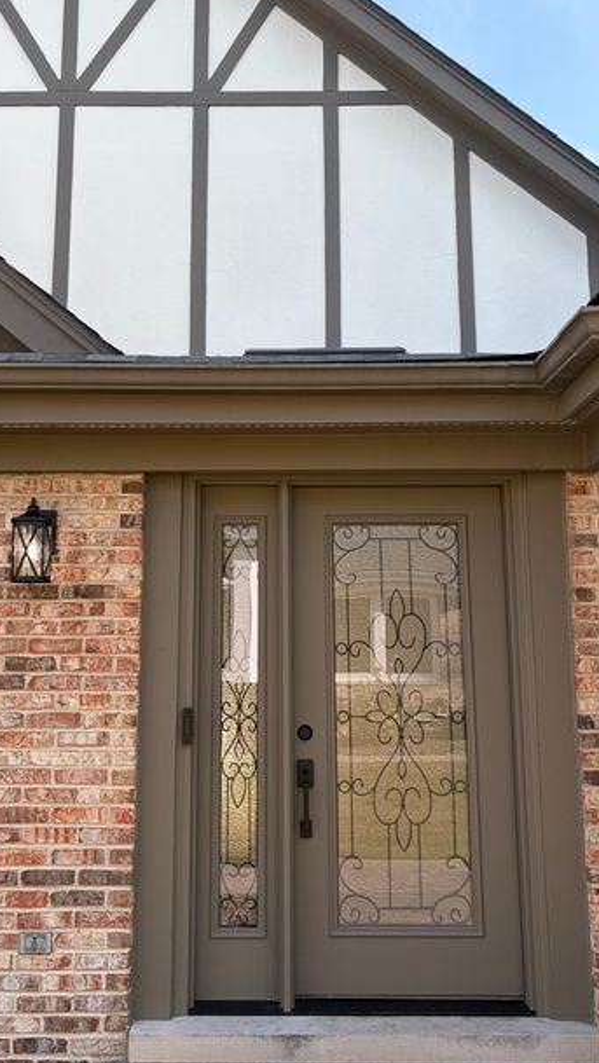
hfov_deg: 37.8
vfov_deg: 62.6
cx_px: 285
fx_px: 874
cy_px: 512
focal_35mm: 31
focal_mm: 5.96
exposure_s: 1/601
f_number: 1.6
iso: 50
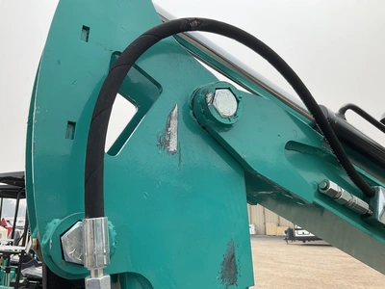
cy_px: 144
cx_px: 192
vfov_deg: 48.2
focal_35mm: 29
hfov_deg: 61.7
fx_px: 323
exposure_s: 1/1490
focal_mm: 3
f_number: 1.8
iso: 25
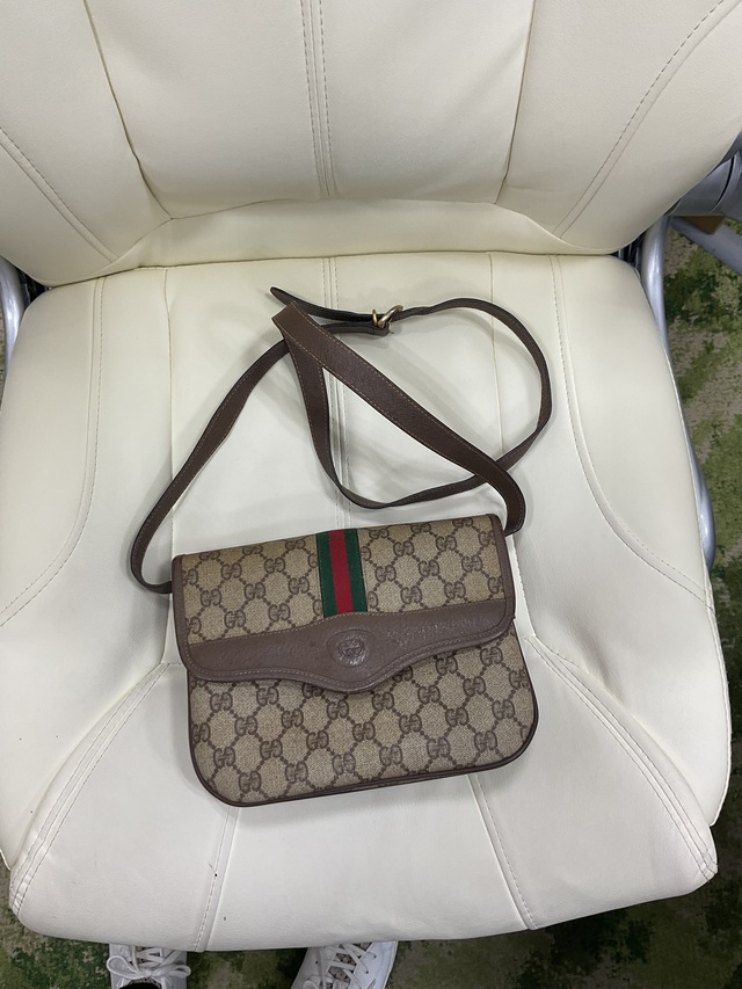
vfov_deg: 61.7
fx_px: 829
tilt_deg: -78.6
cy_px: 494
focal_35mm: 29
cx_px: 371
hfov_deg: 48.2
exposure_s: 1/100
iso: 40
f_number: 1.8
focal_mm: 3
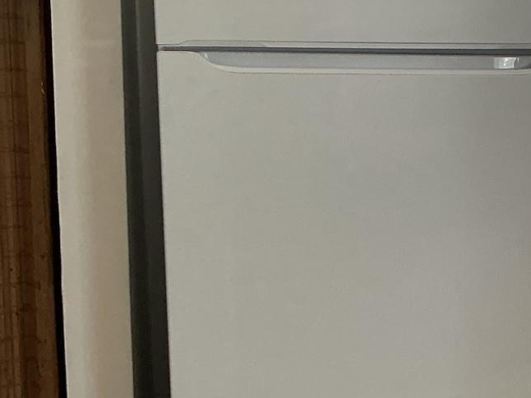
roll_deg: -2.6
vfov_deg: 16.1
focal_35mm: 92
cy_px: 202
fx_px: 1411
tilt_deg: -10.5
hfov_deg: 18.5
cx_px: 829
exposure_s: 1/60
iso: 50
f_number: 1.8
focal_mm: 3
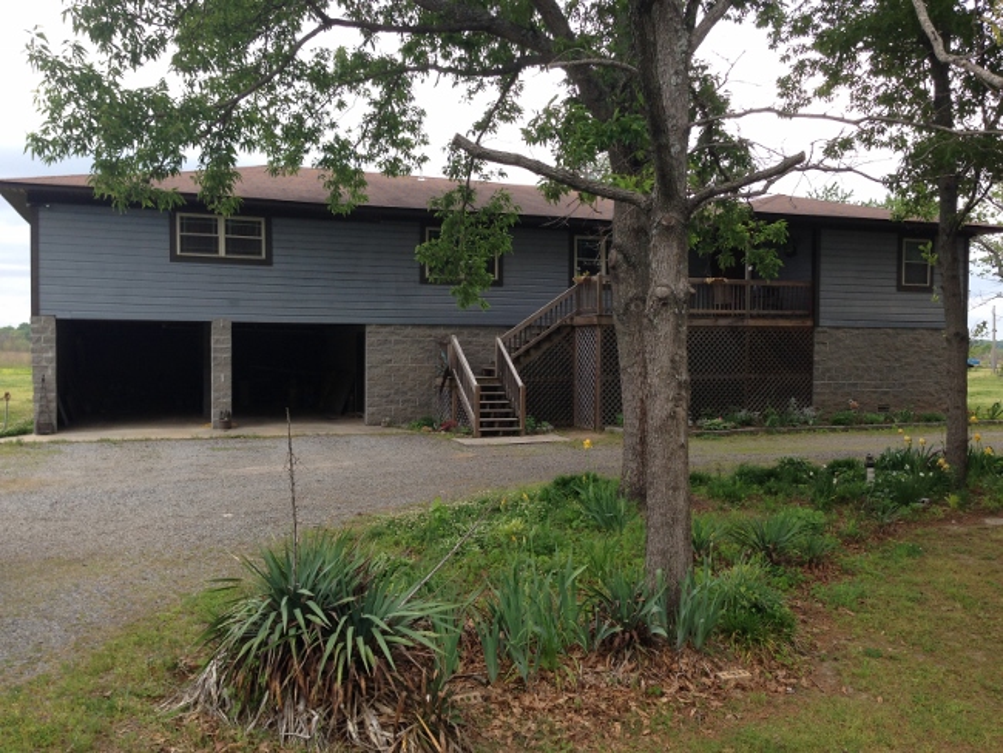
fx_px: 957
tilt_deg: -1.6
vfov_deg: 43.0
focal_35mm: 33
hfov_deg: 55.3
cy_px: 376
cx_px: 502
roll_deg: +0.2
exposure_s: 1/296
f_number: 2.4
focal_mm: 4.12
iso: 50
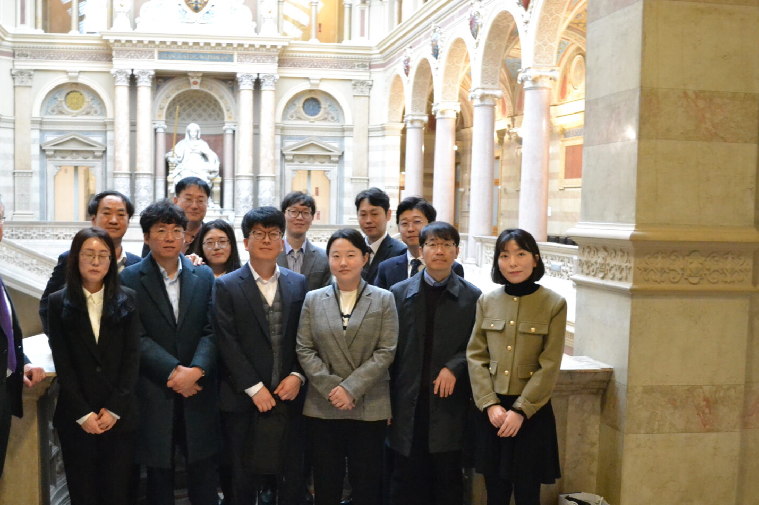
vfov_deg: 31.1
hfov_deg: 45.3
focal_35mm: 43
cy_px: 294
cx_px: 312
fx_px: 906
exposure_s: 1/13
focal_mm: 20
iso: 3200
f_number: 3.8
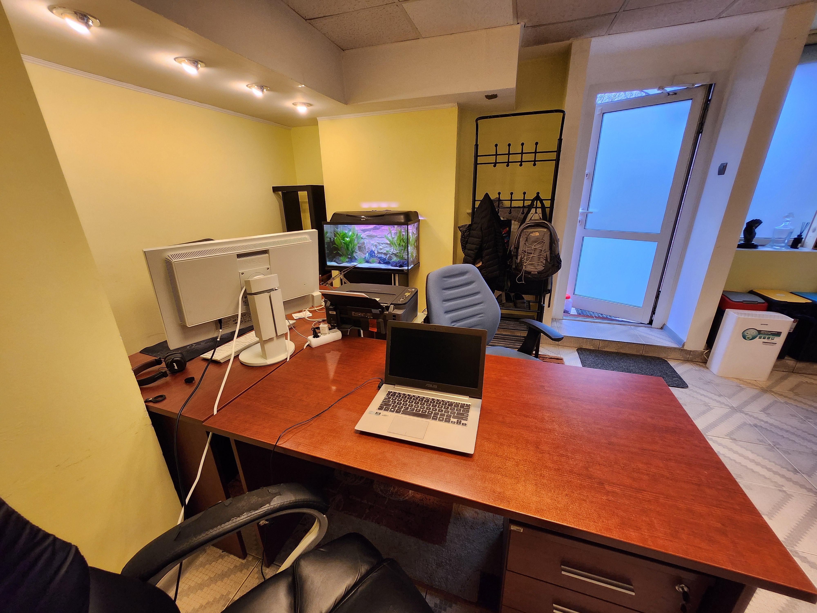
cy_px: 306
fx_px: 307
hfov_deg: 106.2
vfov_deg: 89.9
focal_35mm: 13
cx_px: 408
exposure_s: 1/50
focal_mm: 1.74
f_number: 2.2
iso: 160
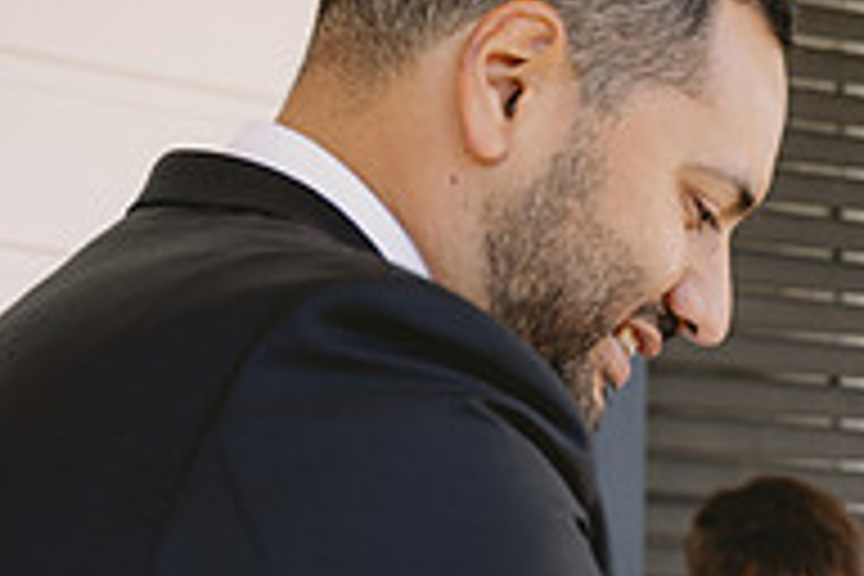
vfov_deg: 10.0
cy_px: 695
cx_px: 927
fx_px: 3240
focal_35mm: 135
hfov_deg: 14.9
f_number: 3.5
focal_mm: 44.6
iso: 250
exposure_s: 1/200
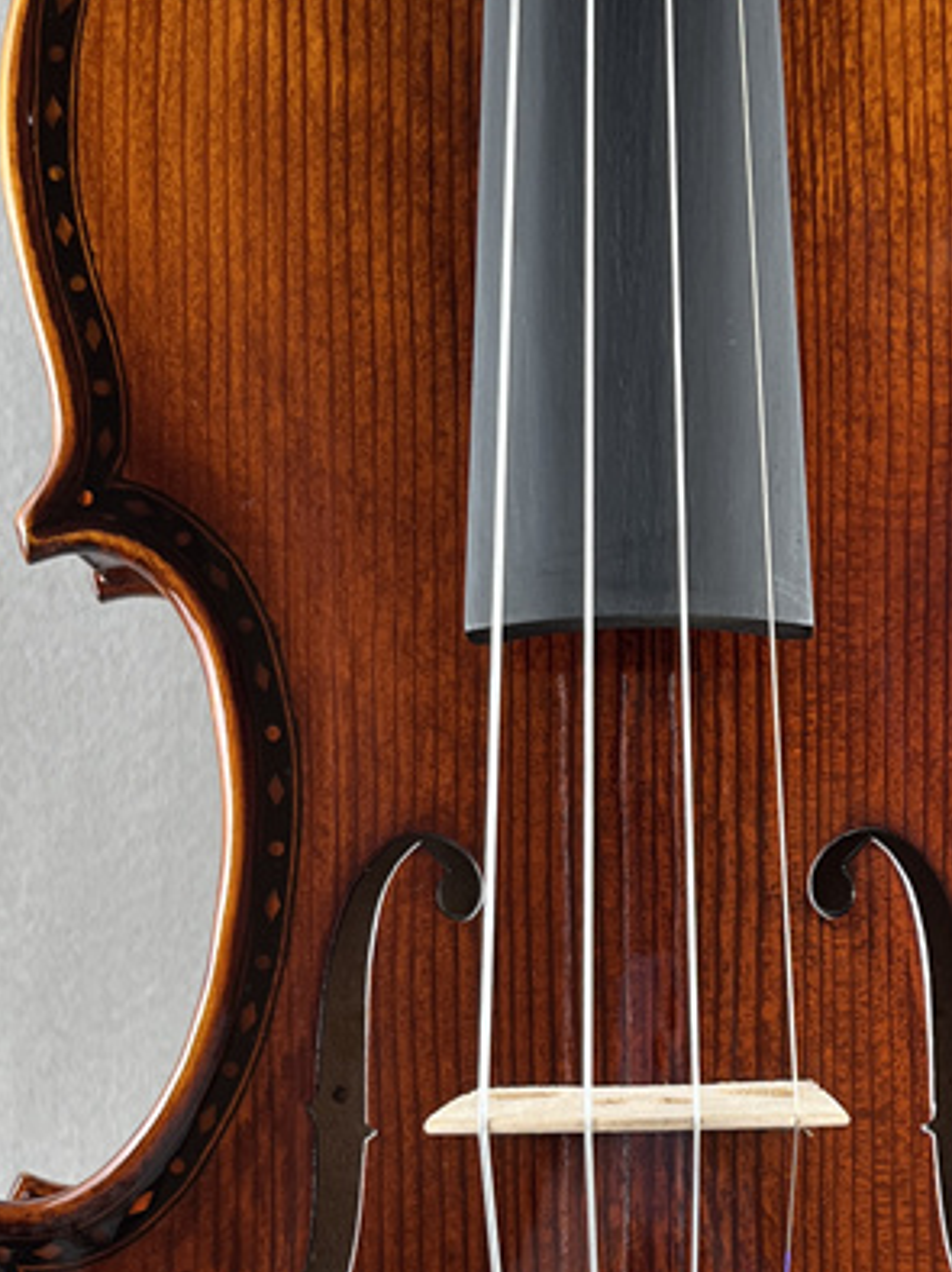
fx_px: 2423
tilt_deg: -21.8
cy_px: 946
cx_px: 668
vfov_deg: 29.0
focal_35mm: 66
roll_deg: +0.1
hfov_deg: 22.1
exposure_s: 1/100
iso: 100
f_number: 1.6
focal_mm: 5.1
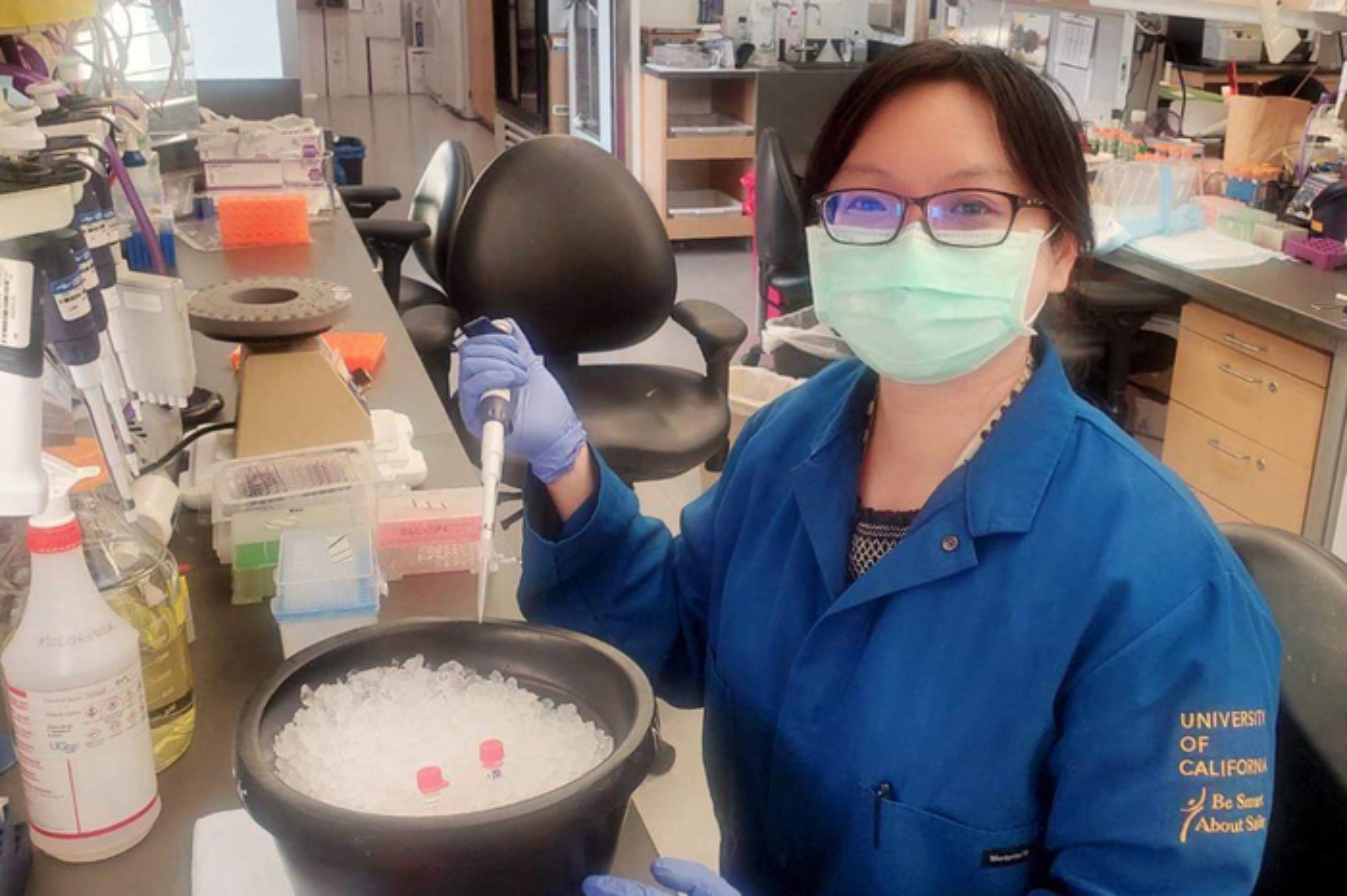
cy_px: 448
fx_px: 1870
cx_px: 674
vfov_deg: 27.0
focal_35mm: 50
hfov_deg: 39.6
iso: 2500
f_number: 4
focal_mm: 50
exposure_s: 1/200
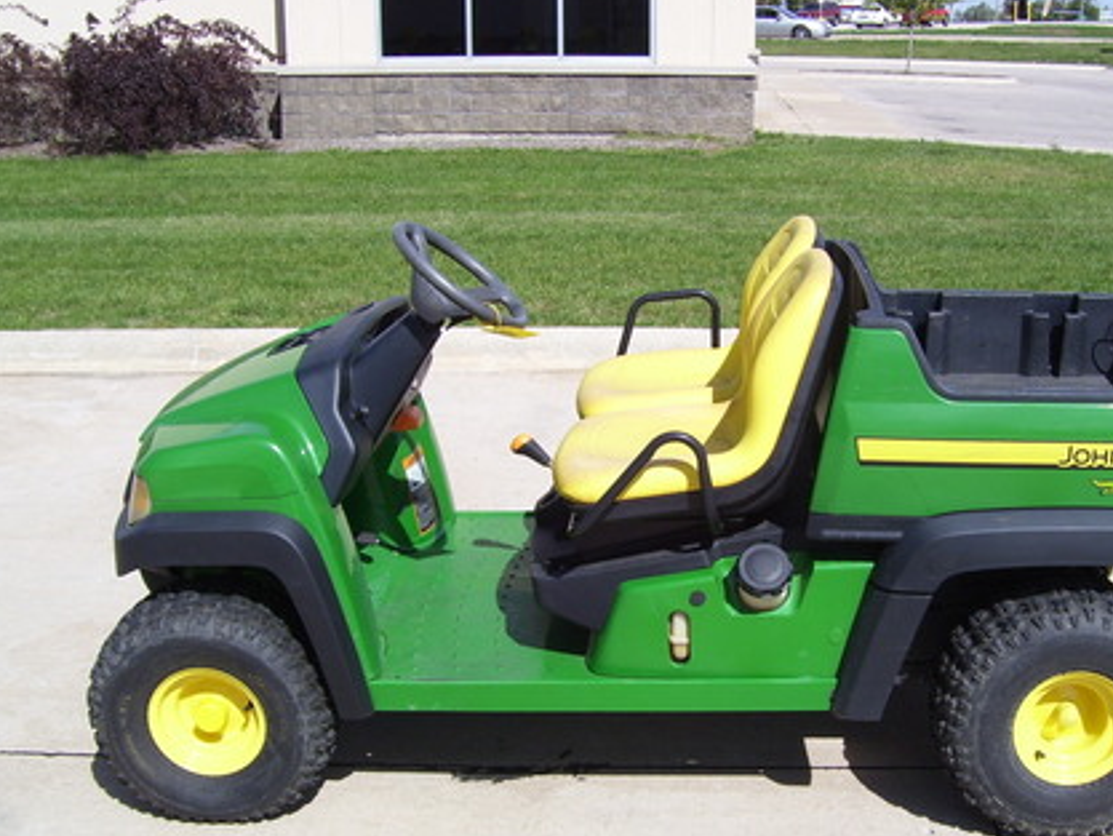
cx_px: 670
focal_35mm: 47
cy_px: 507
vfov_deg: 30.8
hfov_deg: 40.2
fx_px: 1512
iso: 80
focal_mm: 6
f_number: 4.8
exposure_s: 1/500
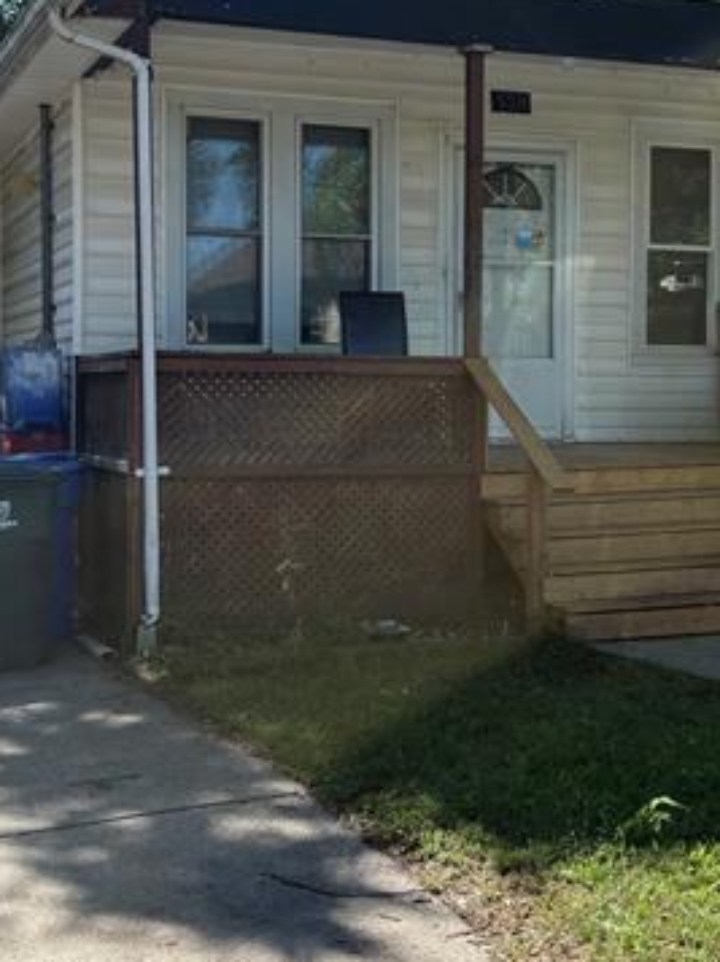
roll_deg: -0.6
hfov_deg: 26.1
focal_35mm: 56
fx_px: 1556
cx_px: 380
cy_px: 420
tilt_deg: -1.0
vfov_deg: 34.3
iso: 50
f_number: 1.6
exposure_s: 1/1751
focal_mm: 5.96
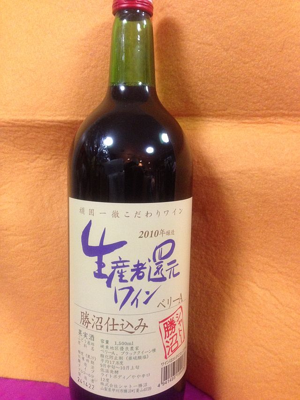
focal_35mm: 33
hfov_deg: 43.0
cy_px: 200
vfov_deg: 55.3
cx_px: 150
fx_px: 381
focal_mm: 4.13
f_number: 2.4
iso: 400
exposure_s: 1/20
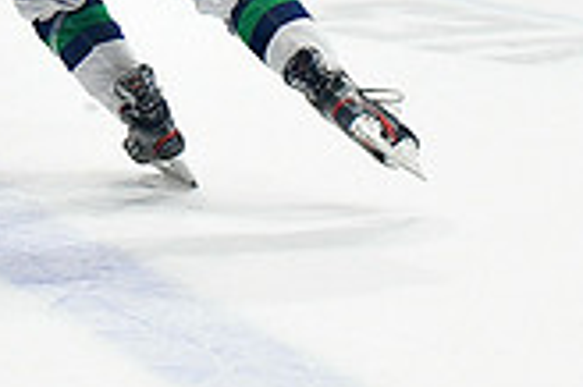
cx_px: 75
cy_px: -236
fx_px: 4012
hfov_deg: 8.3
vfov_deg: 5.5
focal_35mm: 248
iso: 8000
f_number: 4.5
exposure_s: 1/1000
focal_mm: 70
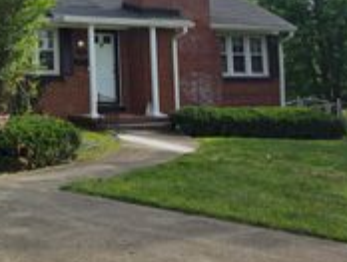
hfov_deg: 25.8
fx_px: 663
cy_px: -25
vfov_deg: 21.2
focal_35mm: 66
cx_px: -84
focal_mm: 6.3
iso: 80
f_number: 1.7
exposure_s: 1/5778
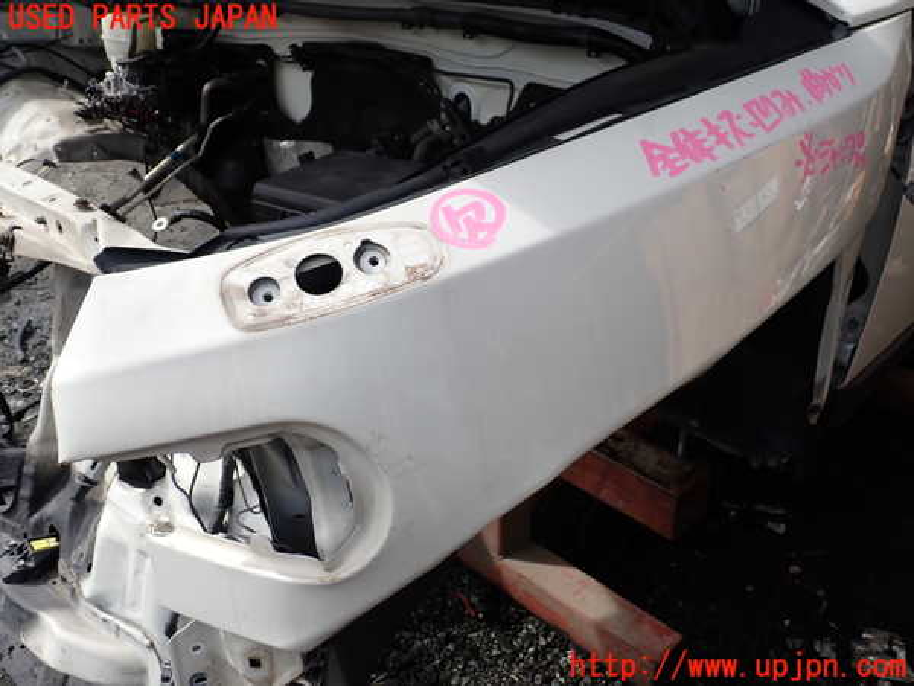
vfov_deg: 46.8
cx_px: 457
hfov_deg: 60.0
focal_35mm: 30
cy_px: 343
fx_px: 792
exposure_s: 1/800
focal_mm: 5.4
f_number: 3.2
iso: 100
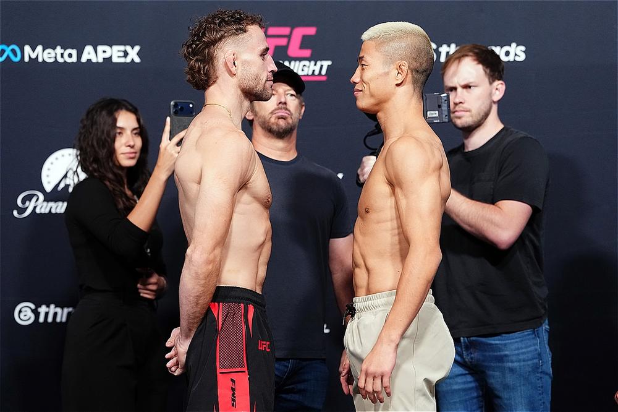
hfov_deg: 21.0
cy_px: 206
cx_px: 309
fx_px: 1665
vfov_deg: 14.1
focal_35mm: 97
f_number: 2.5
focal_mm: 97
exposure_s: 1/500
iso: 3200
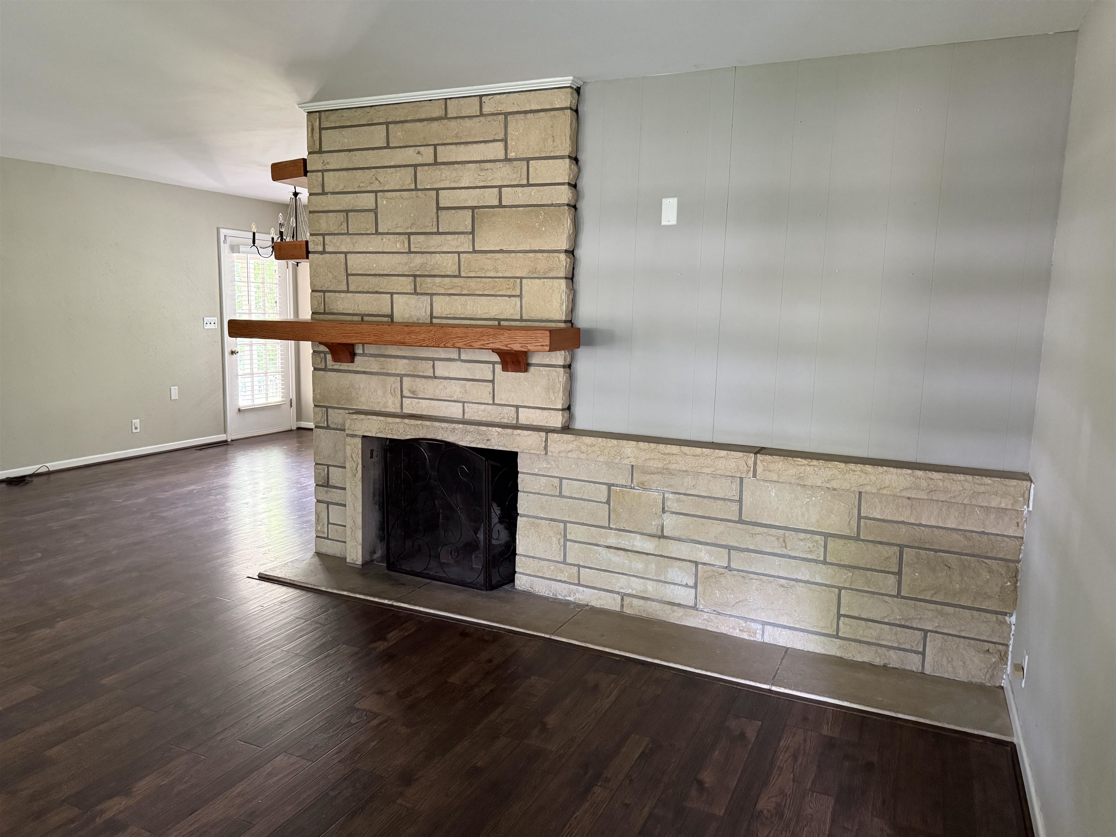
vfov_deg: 56.8
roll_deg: -1.5
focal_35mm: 24
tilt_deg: -7.8
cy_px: 418
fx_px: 774
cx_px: 558
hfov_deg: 71.6
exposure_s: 1/60
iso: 640
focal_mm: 6.76
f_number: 1.78
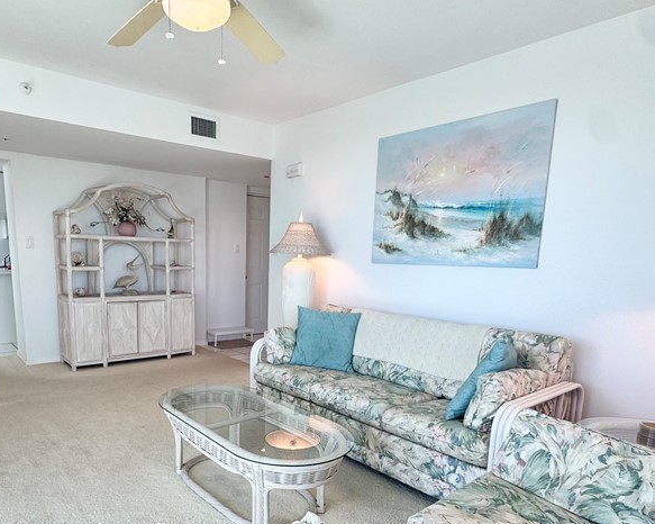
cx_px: 276
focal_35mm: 24
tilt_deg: -10.9
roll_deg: -1.8
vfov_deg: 57.7
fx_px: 465
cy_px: 341
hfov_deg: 69.9
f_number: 2.2
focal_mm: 2.22
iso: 50
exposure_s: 1/120
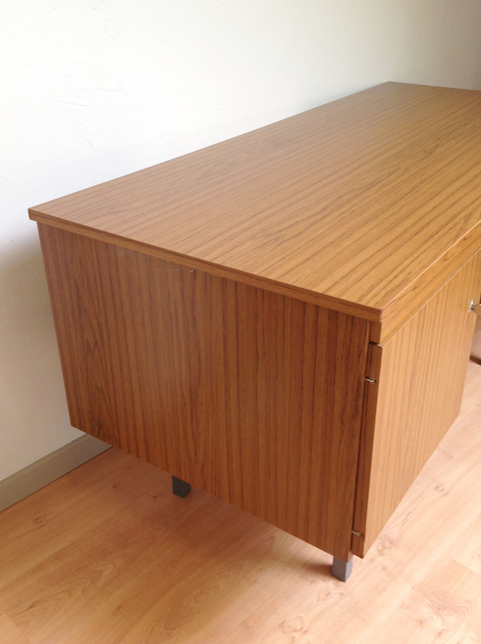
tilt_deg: -30.2
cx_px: 257
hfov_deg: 37.6
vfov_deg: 49.0
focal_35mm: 38
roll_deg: +1.1
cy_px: 326
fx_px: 706
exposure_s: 1/17
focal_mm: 4.28
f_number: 2.4
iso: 50
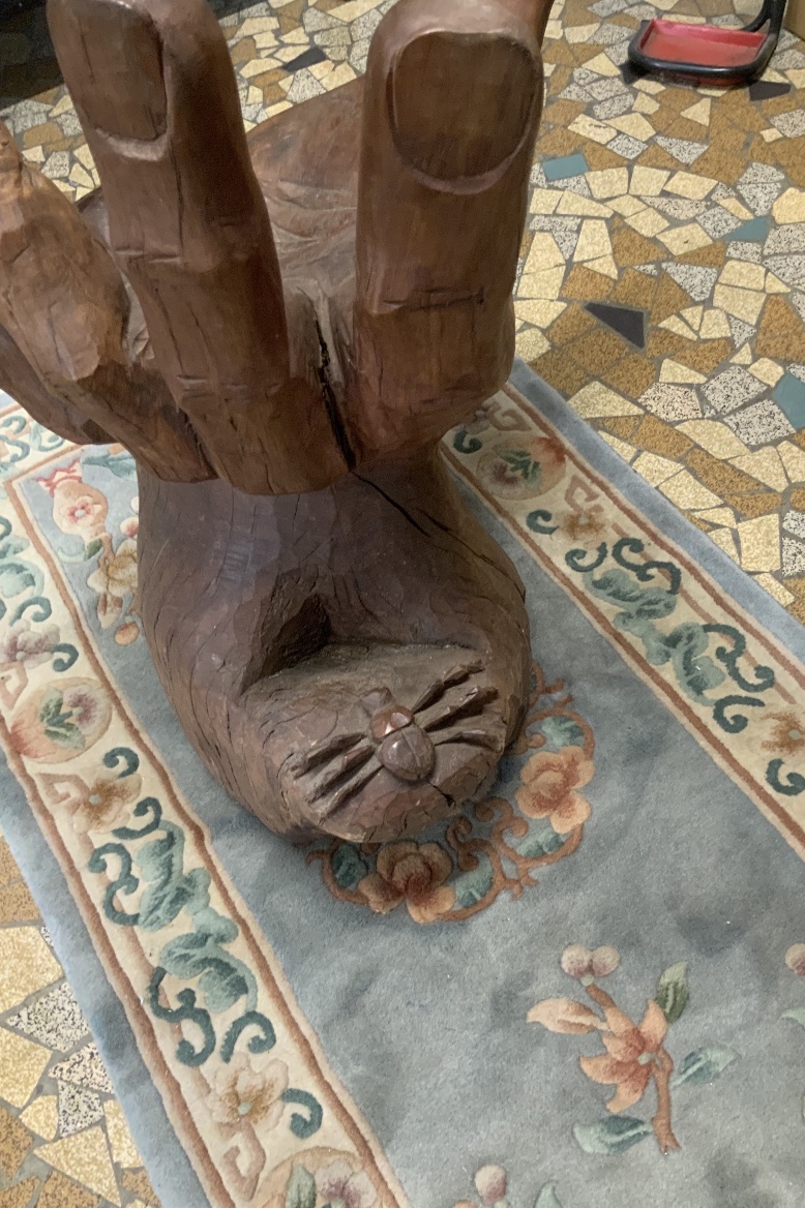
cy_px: 620
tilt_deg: -56.6
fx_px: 1040
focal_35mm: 31
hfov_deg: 42.2
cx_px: 451
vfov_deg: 60.3
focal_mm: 3
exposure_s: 1/60
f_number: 1.8
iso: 250
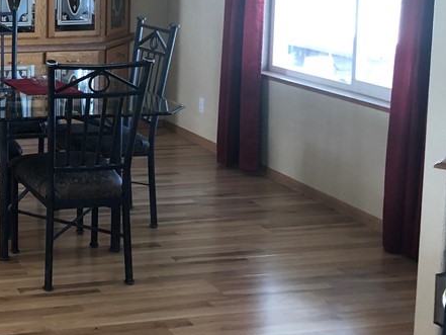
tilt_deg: -8.5
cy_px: 21
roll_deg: -0.7
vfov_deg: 22.0
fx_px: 838
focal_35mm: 65
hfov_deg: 27.2
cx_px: -52
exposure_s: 1/20
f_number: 1.8
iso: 40
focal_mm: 3.99
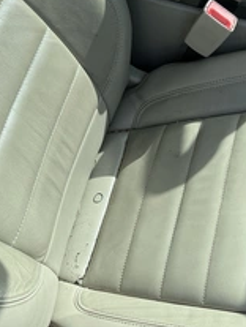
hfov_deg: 26.2
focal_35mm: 54
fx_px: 510
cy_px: 226
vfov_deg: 35.0
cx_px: 224
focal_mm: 3
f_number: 1.8
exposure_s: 1/666
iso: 25
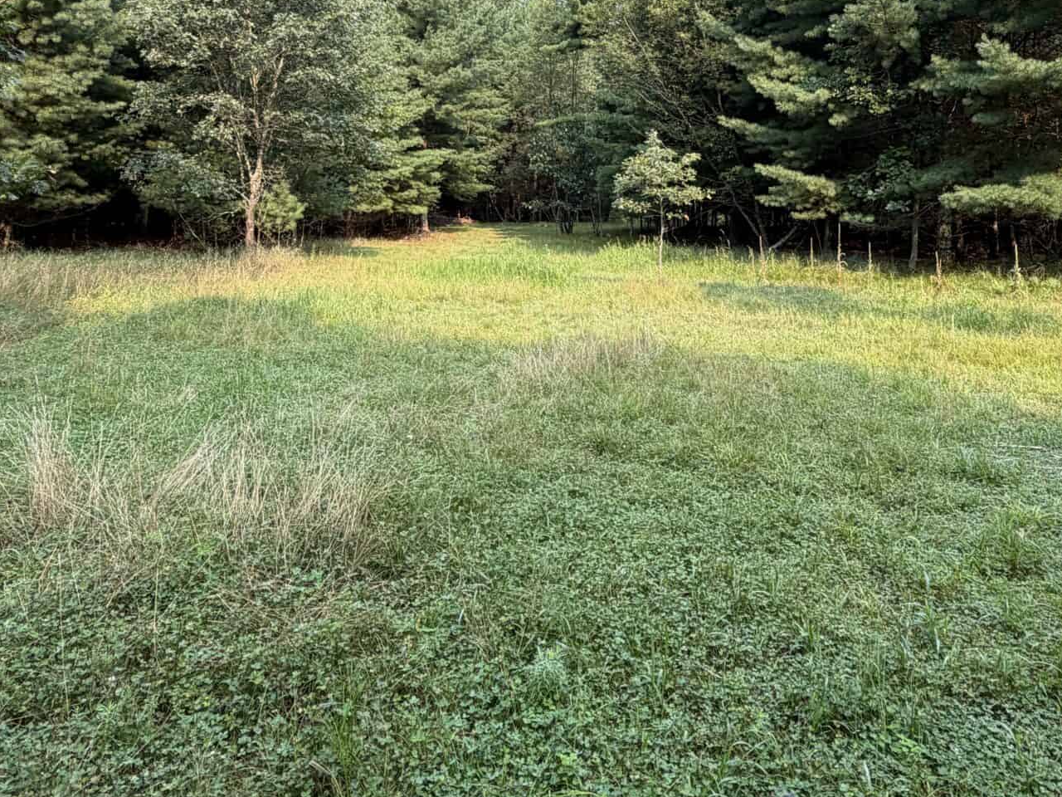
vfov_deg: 48.0
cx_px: 622
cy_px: 207
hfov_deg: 63.0
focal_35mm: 28
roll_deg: -3.5
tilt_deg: +2.2
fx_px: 859
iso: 40
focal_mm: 2.22
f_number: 2.2
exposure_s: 1/240
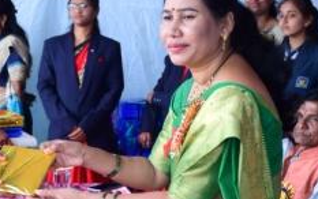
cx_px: 109
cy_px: 129
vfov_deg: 12.8
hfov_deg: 20.3
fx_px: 885
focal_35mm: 102
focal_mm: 35
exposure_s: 1/125
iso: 500
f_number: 4.2
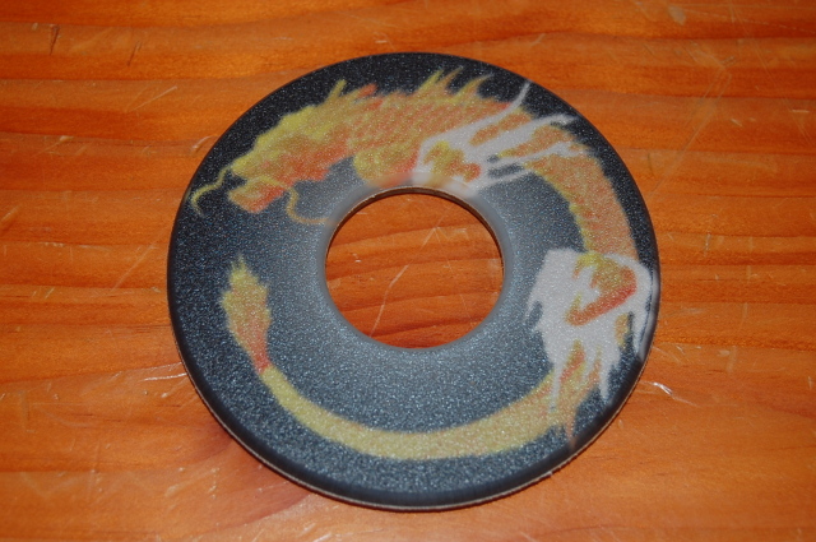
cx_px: 408
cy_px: 271
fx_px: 1630
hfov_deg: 28.1
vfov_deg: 18.9
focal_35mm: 72
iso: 400
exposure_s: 1/60
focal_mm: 48
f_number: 5.6
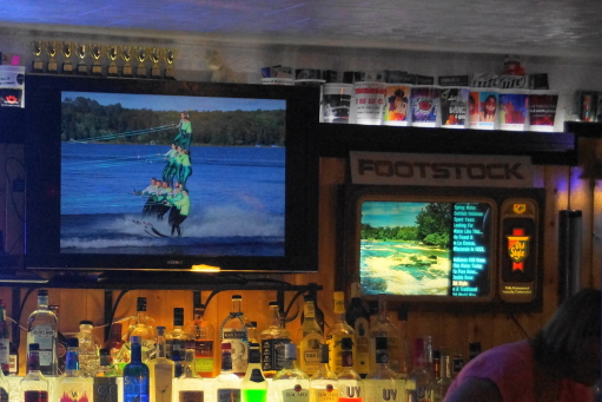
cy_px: 289
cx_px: 123
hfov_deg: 15.4
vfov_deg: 10.4
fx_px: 2207
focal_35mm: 132
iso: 1600
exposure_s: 1/50
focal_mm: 45
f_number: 4.5
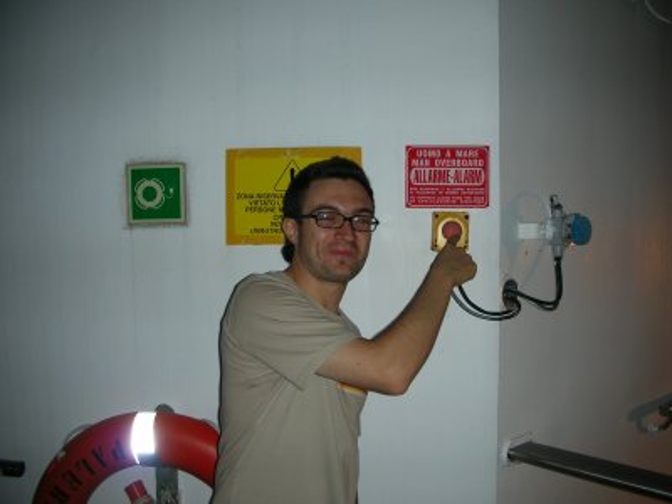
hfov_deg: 52.6
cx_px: 336
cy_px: 252
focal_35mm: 35
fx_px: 679
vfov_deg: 40.7
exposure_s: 1/60.1
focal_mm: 5.8
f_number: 3
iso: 50
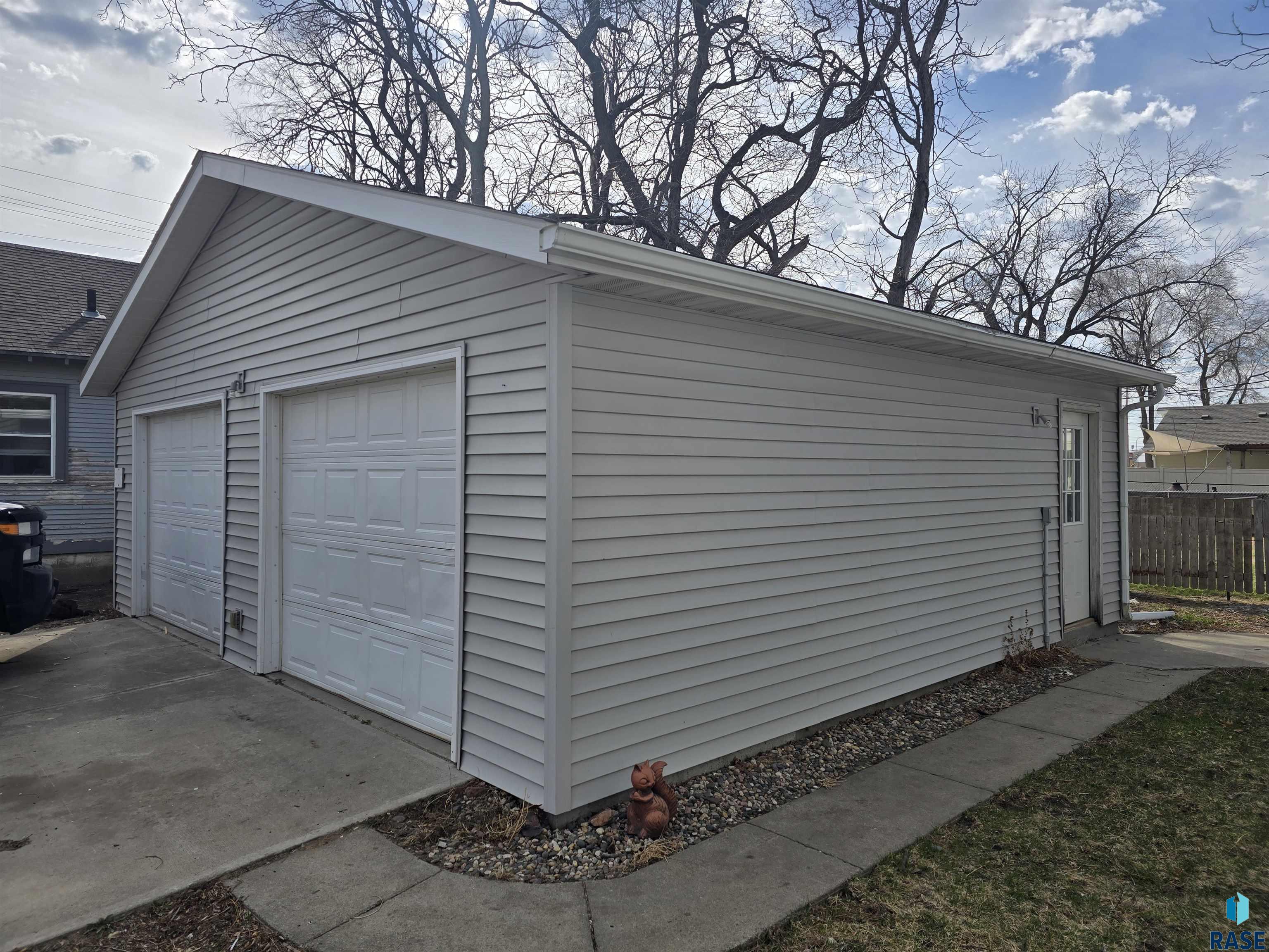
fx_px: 843
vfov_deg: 58.9
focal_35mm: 23
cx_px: 634
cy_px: 476
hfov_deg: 73.9
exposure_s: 1/1081
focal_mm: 6.3
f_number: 1.7
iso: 12
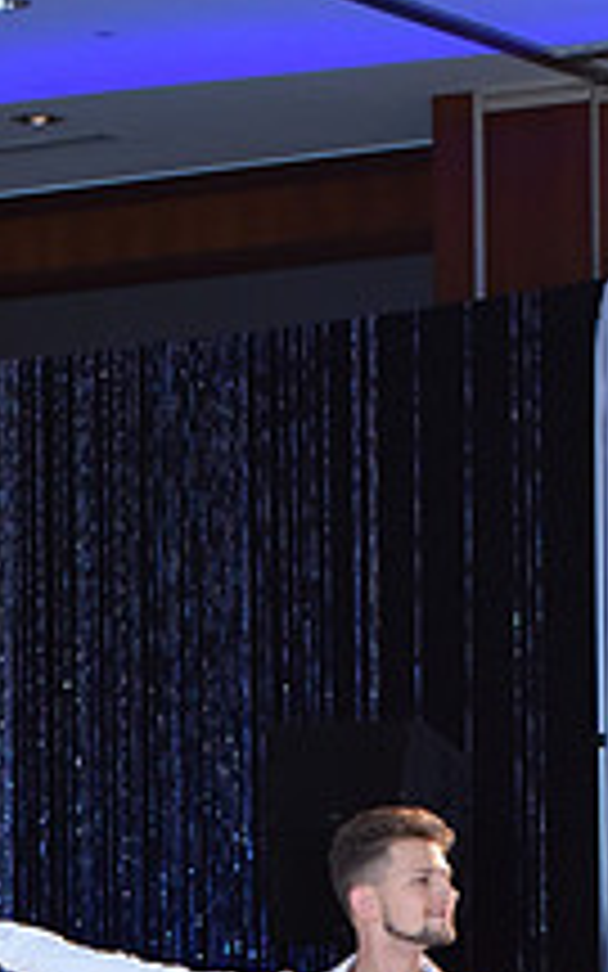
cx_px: 759
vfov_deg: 9.7
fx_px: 5674
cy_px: 1192
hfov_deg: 6.1
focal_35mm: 214
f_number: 4.5
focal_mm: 78
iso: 2000
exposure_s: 1/320
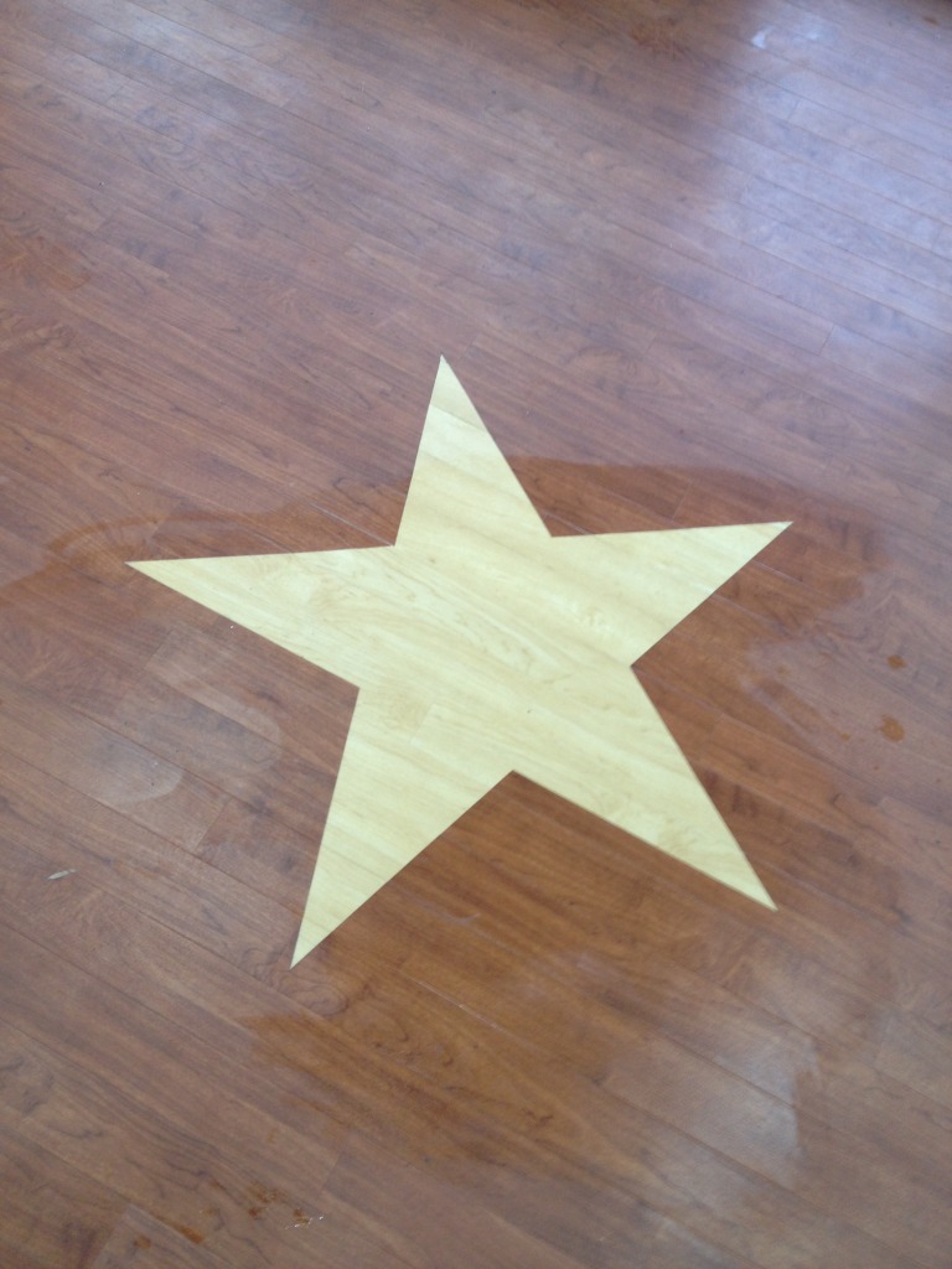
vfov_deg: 52.6
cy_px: 634
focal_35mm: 35
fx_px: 1283
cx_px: 476
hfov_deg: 40.7
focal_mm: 4.3
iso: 50
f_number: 2.4
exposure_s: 1/20
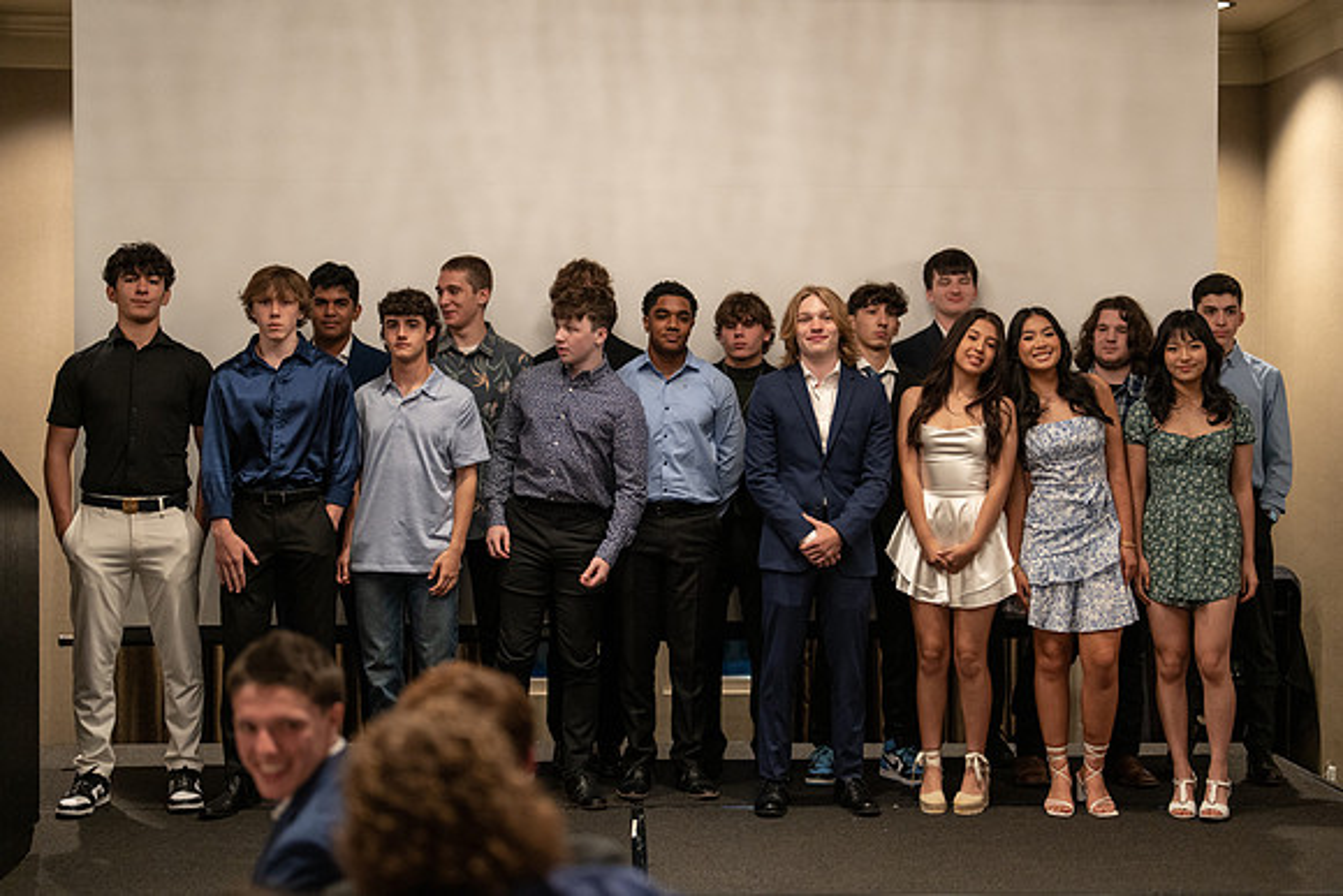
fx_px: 1977
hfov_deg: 37.5
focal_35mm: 53
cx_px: 672
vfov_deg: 25.5
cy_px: 448
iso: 2500
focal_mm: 50
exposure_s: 1/320
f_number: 1.2
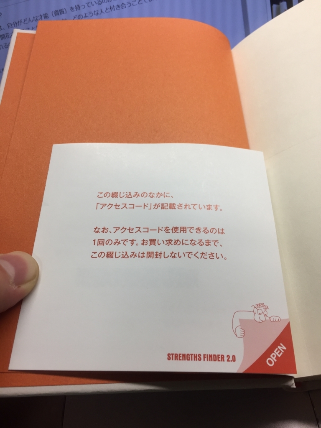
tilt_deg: -45.7
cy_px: 214
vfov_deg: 61.7
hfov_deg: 48.2
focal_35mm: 29
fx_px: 359
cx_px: 160
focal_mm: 4.15
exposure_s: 1/120
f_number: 2.2
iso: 40
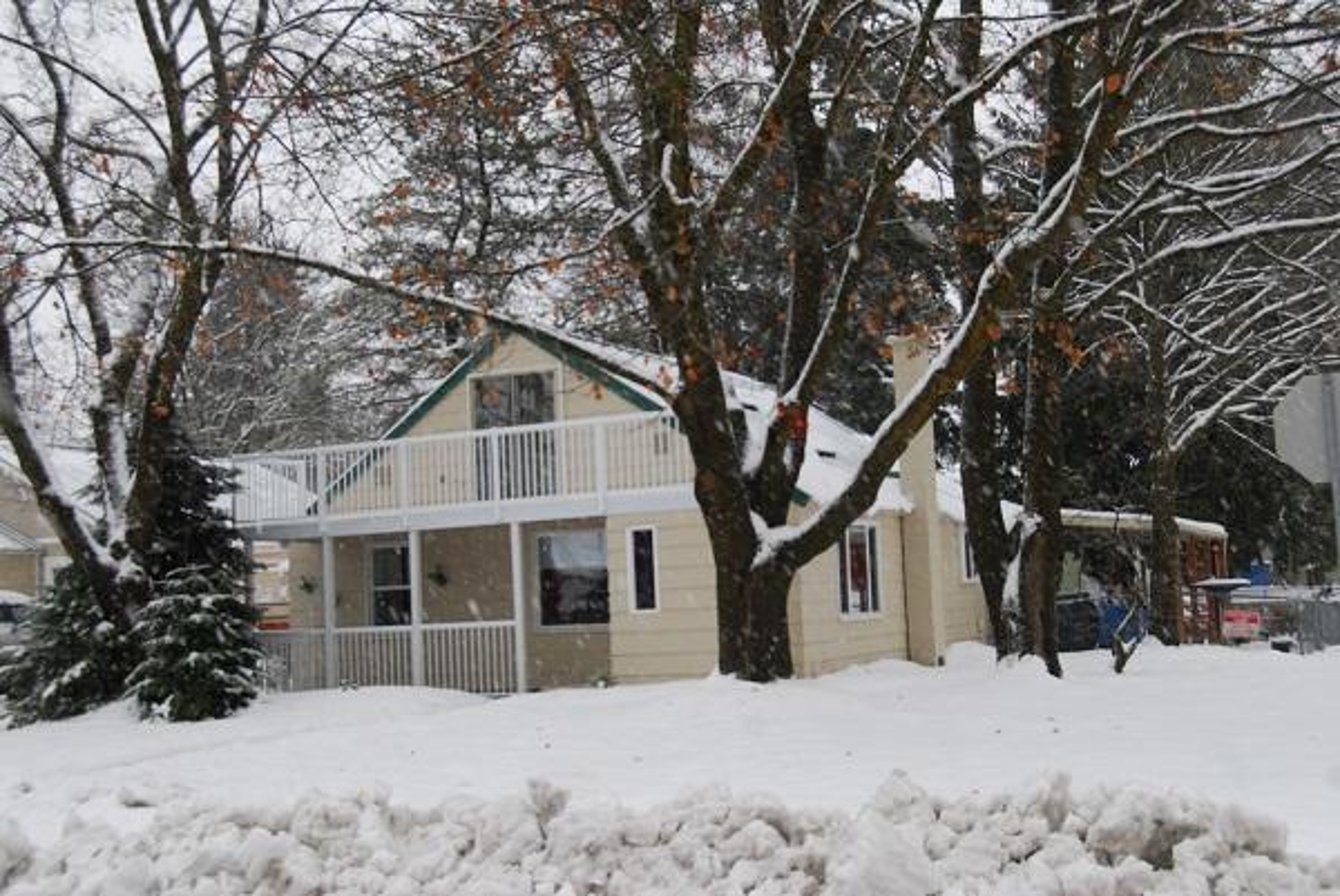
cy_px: 448
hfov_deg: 46.4
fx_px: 1564
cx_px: 670
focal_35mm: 42
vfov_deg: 31.9
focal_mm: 28
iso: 200
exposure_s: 1/80
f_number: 4.5
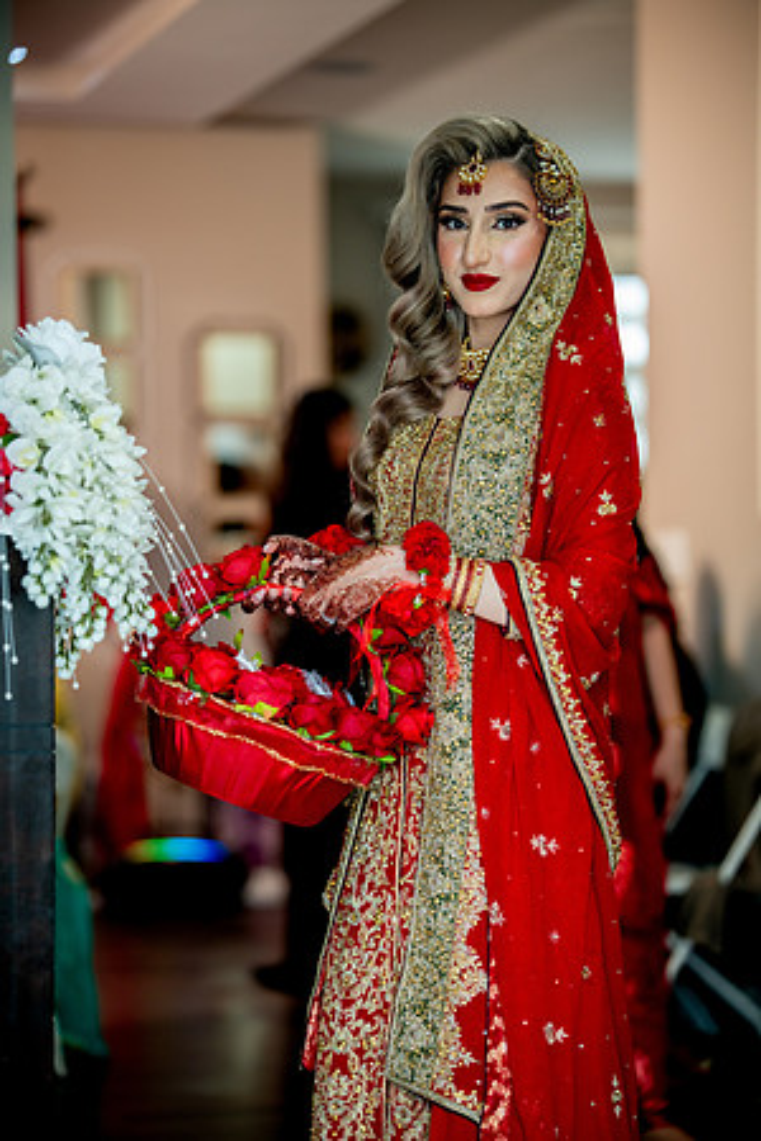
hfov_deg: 13.7
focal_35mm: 100
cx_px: 380
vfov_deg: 20.4
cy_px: 570
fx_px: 3171
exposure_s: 1/200
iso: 800
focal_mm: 100
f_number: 2
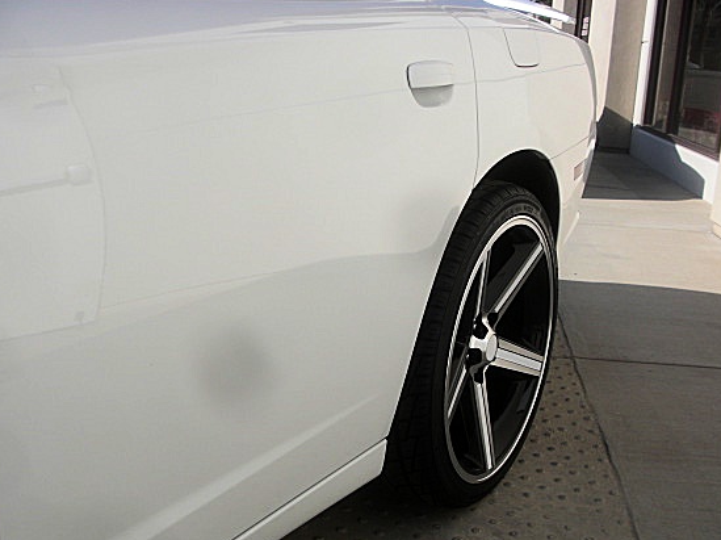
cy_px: 294
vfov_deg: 34.3
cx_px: 357
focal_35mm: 42
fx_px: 874
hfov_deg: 44.8
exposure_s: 1/160
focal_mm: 6.3
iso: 50
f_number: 7.9
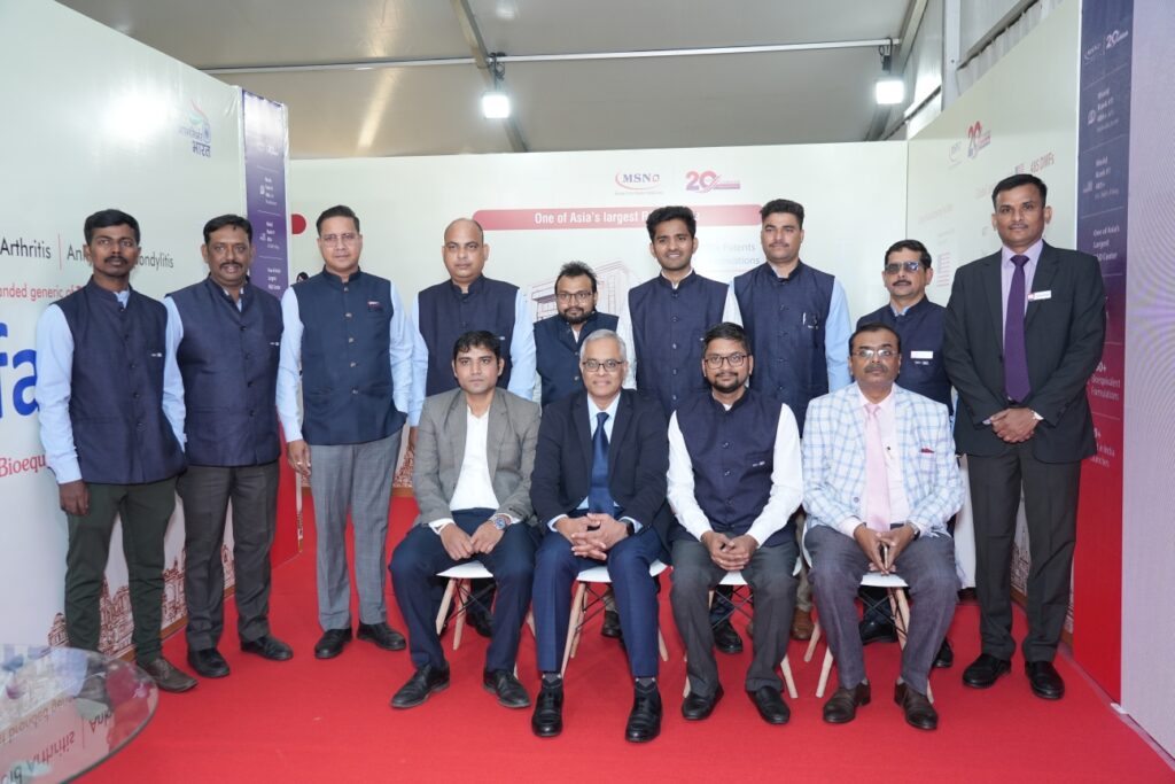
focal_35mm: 31
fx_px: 1012
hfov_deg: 60.3
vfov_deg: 42.3
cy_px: 392
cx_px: 588
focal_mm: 31
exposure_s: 1/160
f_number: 4.5
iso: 800
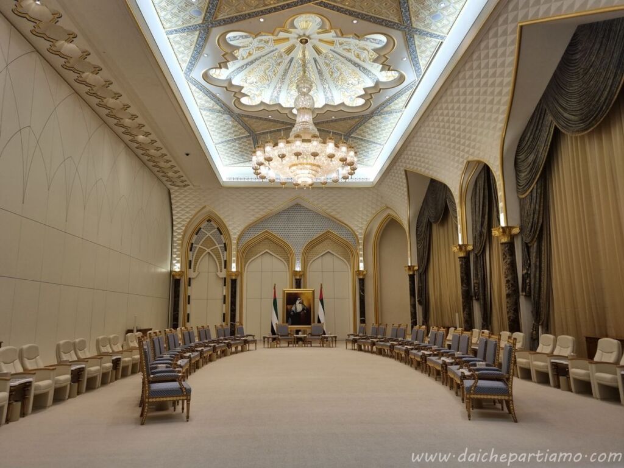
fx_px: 469
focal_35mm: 26
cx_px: 312
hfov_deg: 67.3
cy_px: 234
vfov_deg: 53.1
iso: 80
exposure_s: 1/100
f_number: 1.8
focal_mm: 5.4
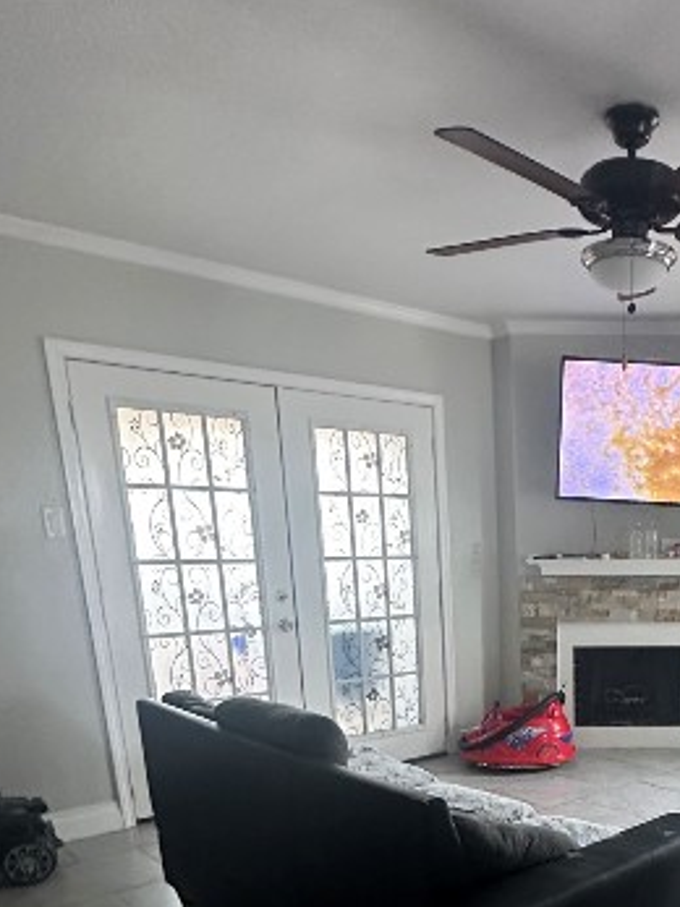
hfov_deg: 42.4
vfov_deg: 53.3
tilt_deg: -15.1
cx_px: 586
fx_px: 812
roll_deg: -0.1
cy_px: 763
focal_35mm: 31
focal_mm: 2.22
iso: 500
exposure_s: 1/60
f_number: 2.2
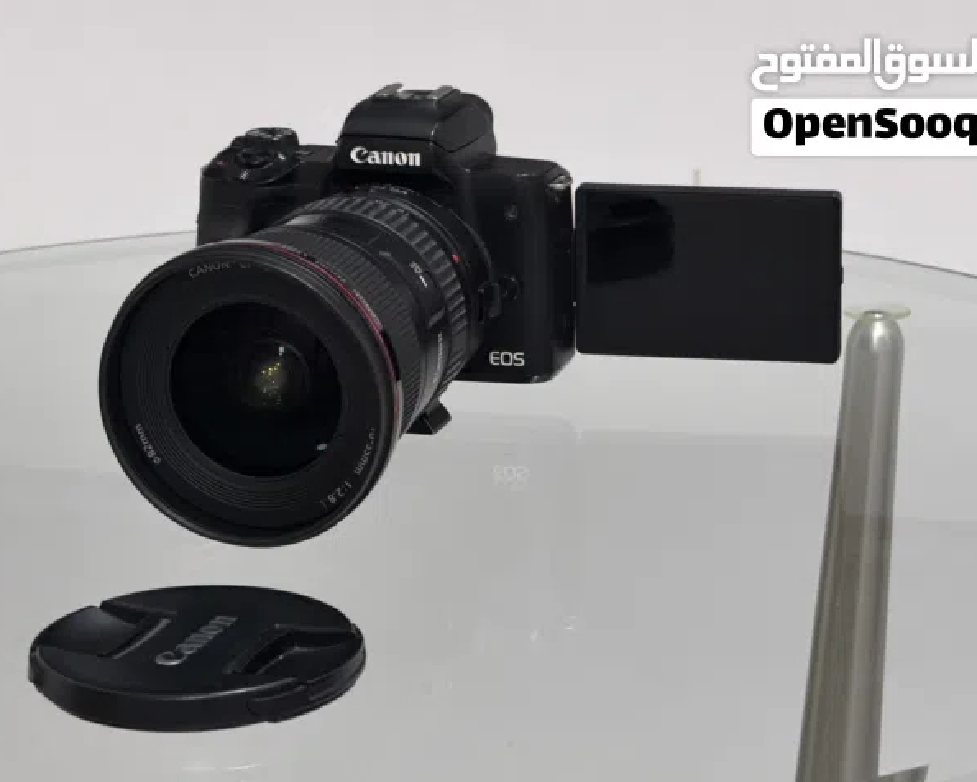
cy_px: 393
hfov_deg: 18.3
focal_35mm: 105
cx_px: 504
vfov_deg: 14.7
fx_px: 3036
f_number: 2.8
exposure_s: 1/33
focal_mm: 16.89
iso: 500
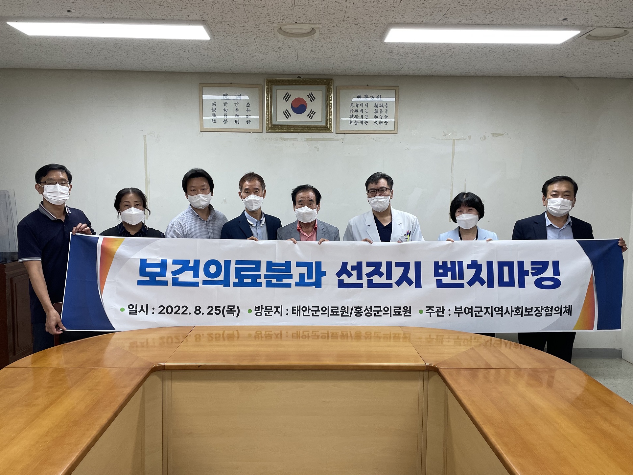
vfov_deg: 51.3
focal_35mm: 27
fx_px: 494
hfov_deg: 65.3
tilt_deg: -6.0
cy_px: 241
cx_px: 316
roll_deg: -0.7
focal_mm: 4.2
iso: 100
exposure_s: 1/120
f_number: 1.6
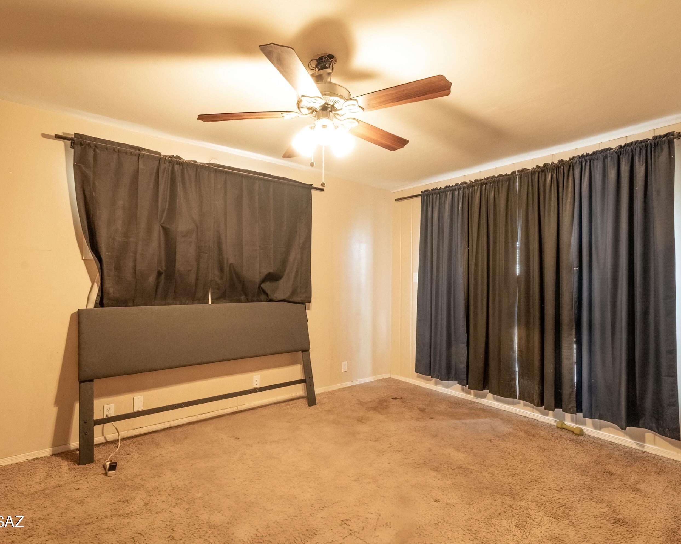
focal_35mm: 17
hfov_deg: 89.6
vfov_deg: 77.0
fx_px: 343
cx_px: 323
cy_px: 273
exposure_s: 1/2.5
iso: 1600
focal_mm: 10
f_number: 11
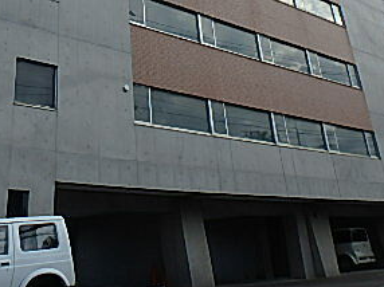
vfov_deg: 28.0
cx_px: 114
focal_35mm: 47
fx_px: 521
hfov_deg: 39.7
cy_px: -32
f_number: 3.5
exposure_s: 1/640
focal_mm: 3.7
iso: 125
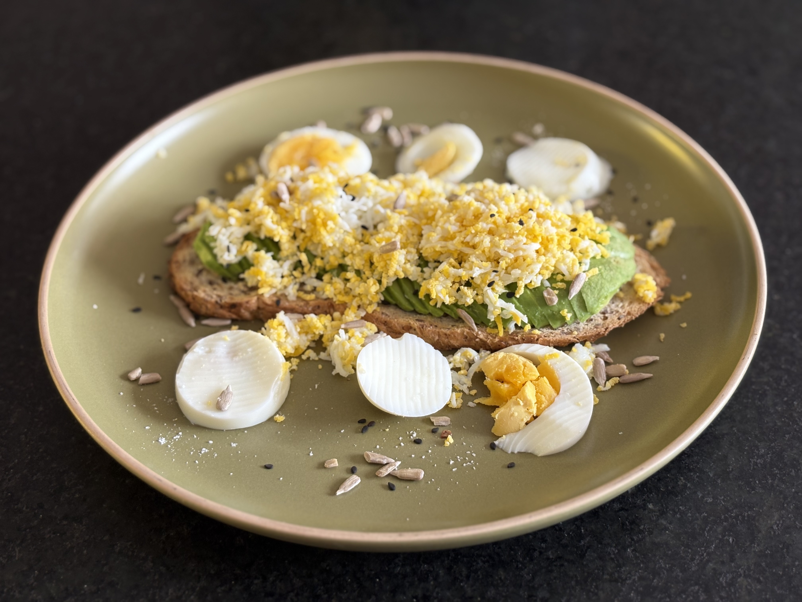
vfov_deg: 28.0
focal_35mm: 52
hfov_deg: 36.8
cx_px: 401
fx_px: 1205
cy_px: 301
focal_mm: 5.96
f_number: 1.6
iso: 50
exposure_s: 1/61
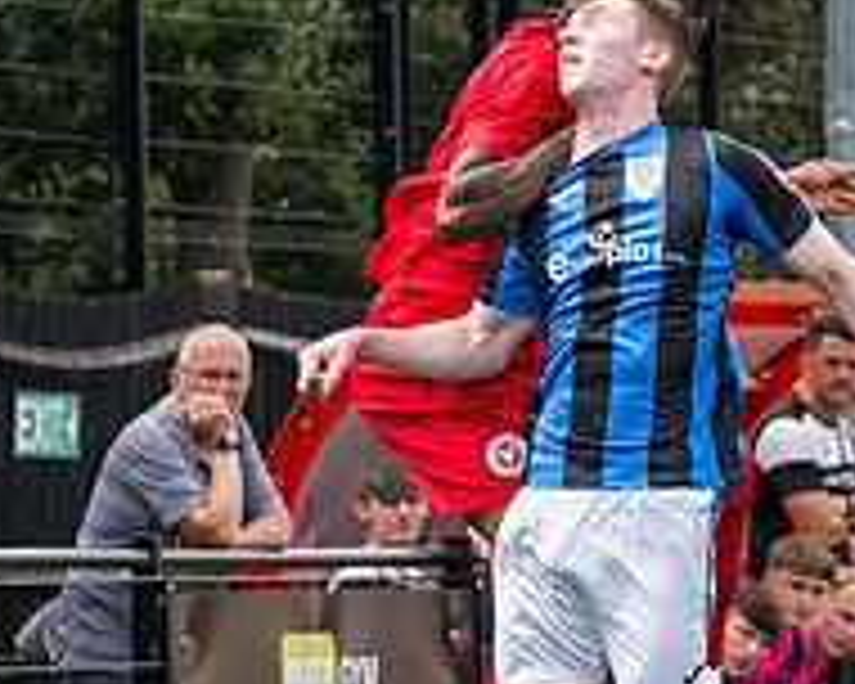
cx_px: 505
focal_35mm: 650
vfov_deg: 2.4
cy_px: 761
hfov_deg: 3.0
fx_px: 16448
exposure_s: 1/1250
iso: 800
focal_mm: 150
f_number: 6.3
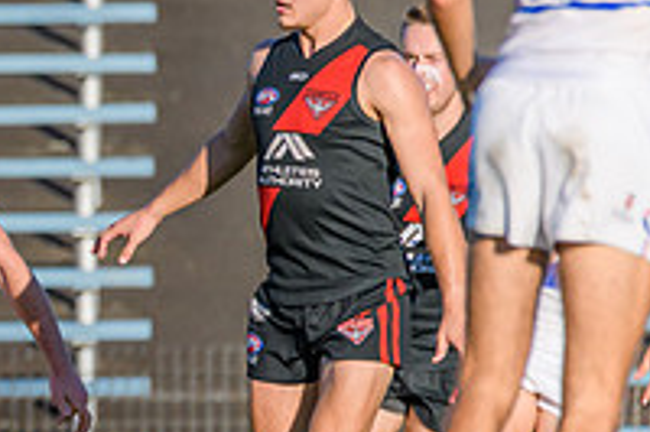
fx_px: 43188
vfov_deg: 0.6
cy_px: 339
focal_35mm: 2394
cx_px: -546
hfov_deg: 0.9
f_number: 6.3
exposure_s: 1/2000
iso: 800
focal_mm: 600
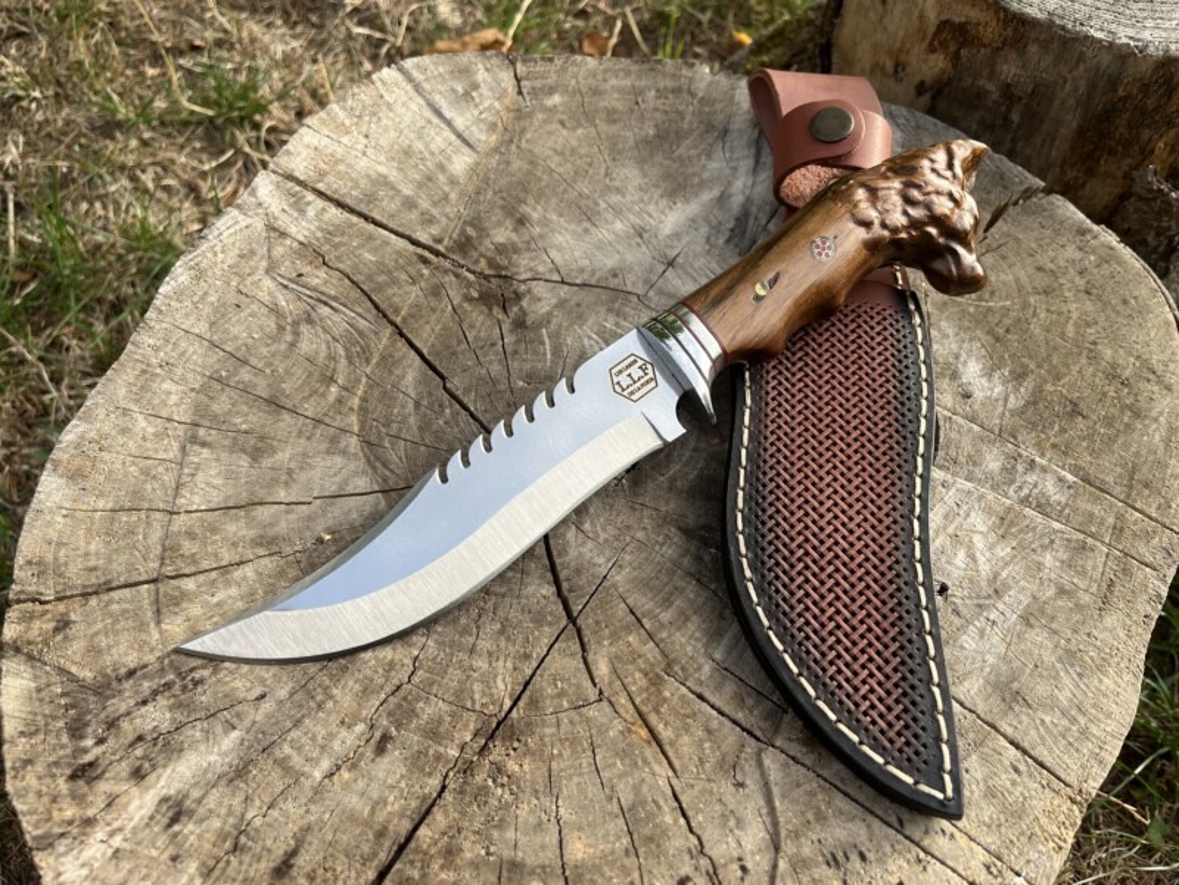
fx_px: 886
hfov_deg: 67.3
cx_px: 590
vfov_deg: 53.1
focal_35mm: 26
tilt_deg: -58.1
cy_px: 442
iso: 50
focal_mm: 5.1
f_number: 1.6
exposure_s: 1/878
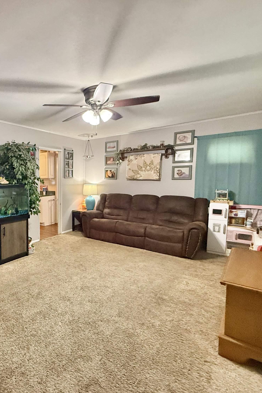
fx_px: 218
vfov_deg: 84.0
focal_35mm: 20
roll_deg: +0.6
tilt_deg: -3.7
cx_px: 35
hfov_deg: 55.2
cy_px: 197
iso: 500
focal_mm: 2.22
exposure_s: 1/60
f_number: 2.2
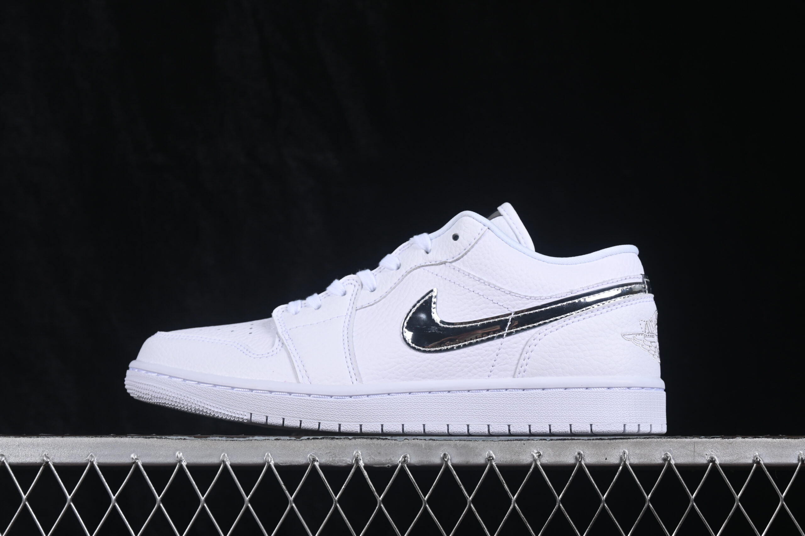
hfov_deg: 27.0
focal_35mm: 75
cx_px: 402
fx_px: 1677
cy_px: 268
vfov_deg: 18.2
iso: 160
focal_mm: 50
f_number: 8
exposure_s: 1/80
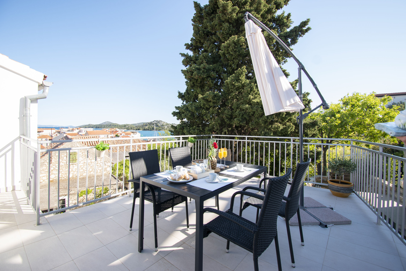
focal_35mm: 15
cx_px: 203
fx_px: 169
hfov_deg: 100.4
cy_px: 136
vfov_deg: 77.3
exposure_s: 1/160
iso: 100
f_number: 5.6
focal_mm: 10
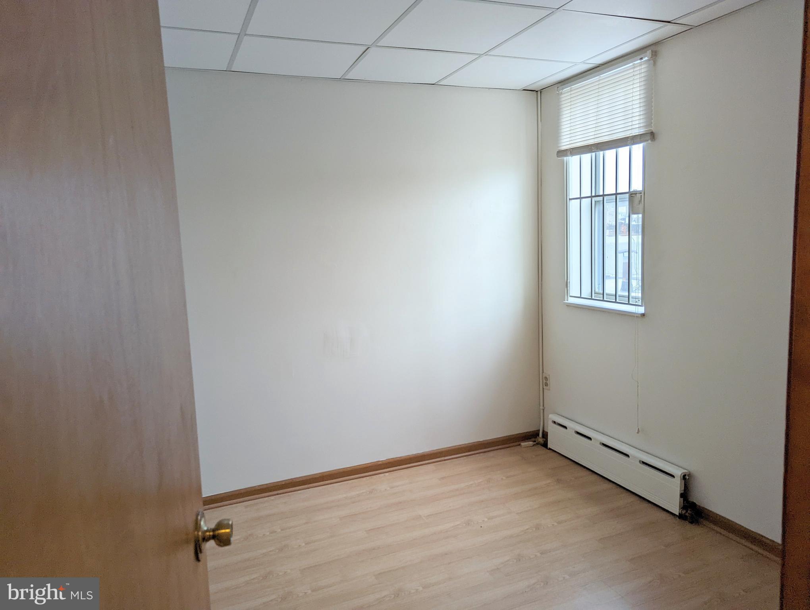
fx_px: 562
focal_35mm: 24
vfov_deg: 56.9
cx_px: 405
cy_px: 305
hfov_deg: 71.5
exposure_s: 1/120
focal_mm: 6.81
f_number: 1.85
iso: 52
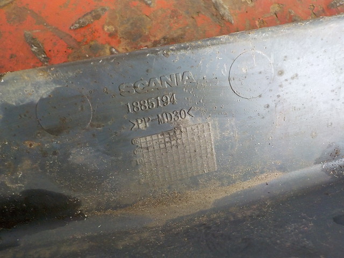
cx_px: 172
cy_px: 129
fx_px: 298
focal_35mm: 30
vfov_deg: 46.8
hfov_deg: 60.0
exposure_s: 1/30
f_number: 3.3
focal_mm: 4.1
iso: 280
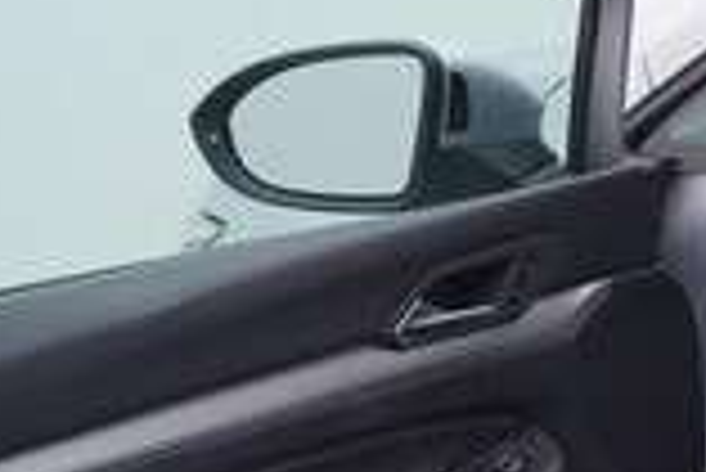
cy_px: 393
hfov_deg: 15.7
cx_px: 841
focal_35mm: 126
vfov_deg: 10.9
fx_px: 2473
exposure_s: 1/60
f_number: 4
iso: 125
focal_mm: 24
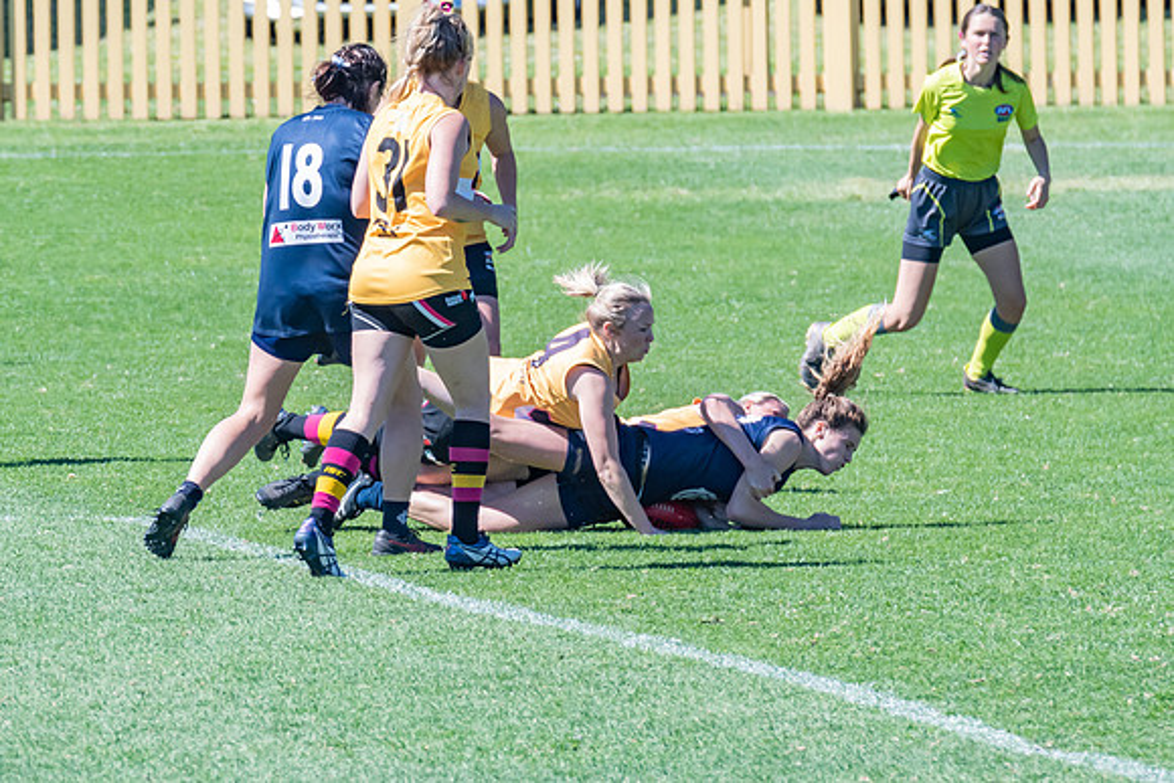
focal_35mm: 1066
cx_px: 432
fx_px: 34773
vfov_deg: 1.3
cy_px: 495
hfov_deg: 1.9
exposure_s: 1/1000
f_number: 11
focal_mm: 550
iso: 800
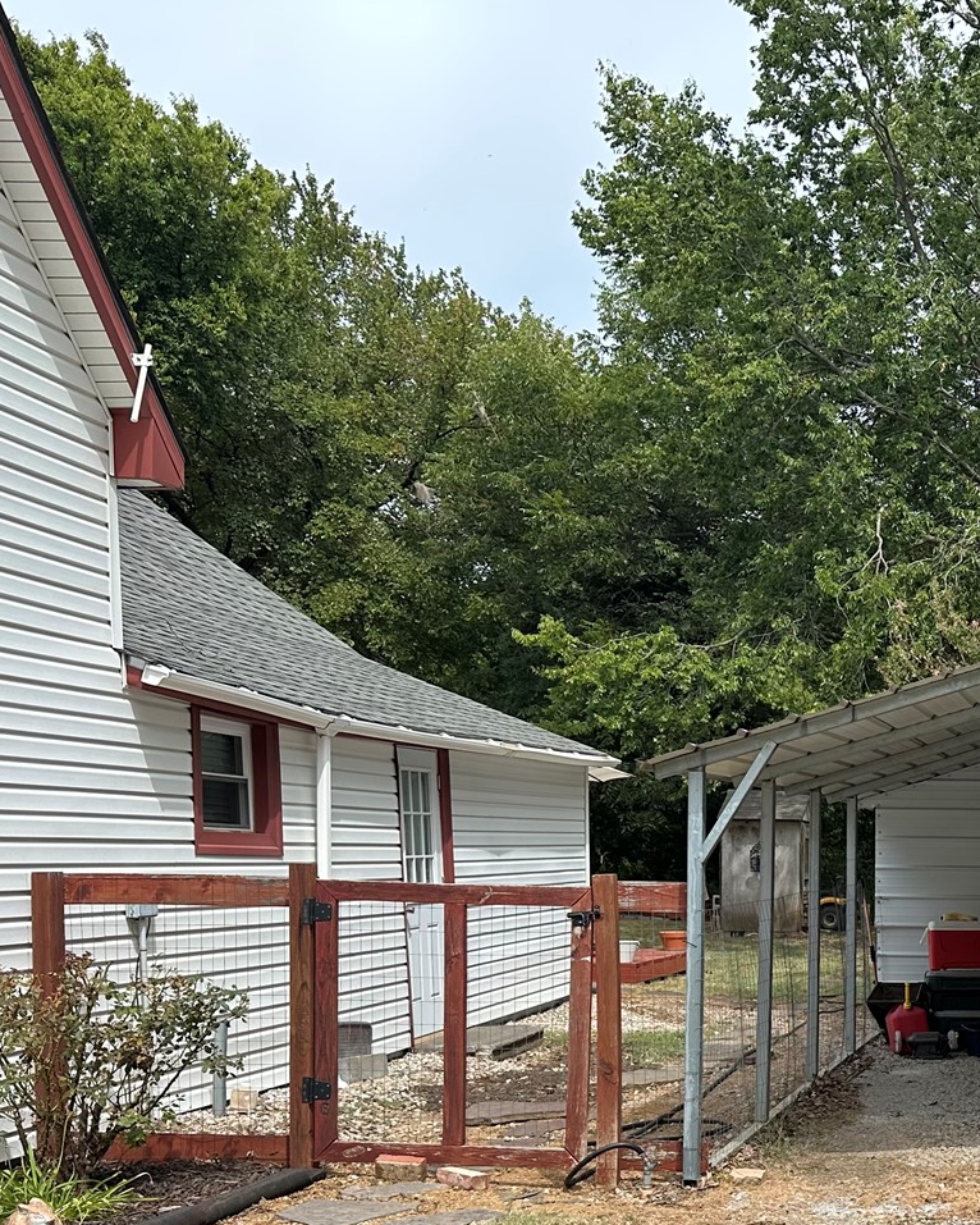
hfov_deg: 29.2
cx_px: 1062
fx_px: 1703
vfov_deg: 38.6
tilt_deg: -2.1
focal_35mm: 47
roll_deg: -0.6
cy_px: 909
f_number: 1.78
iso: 80
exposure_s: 1/2967
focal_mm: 6.86
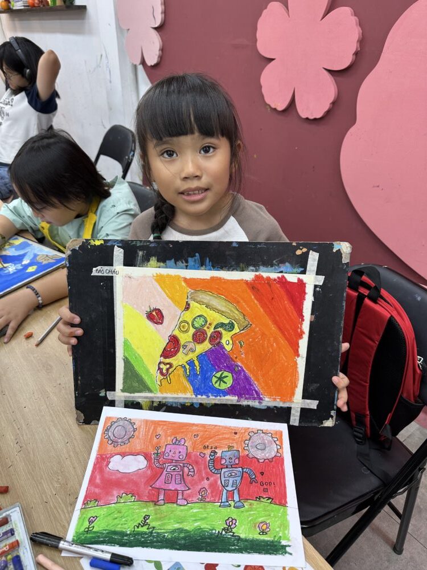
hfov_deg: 56.8
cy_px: 285
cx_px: 214
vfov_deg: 71.6
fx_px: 395
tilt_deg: -32.4
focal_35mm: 24
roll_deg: -1.4
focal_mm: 6.86
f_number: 1.78
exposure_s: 1/100
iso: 64
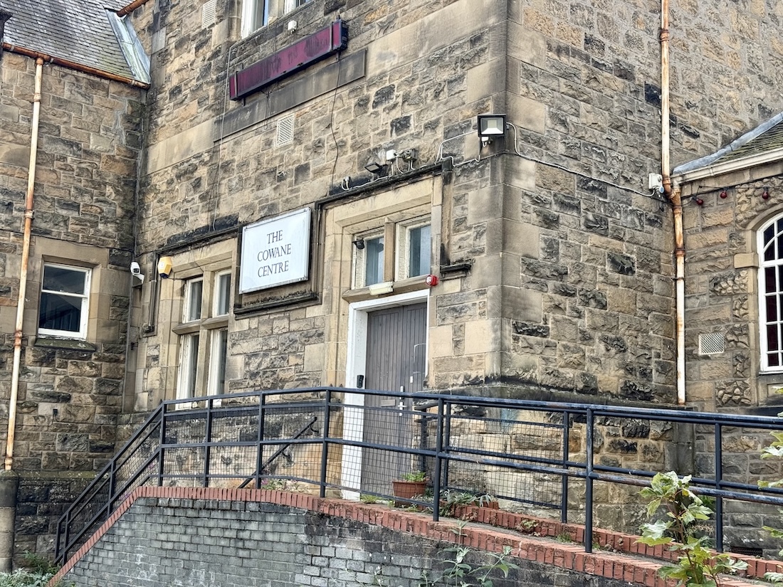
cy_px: 294
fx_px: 1086
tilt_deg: +13.6
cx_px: 392
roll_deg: -2.6
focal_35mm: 48
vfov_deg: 30.3
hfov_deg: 39.7
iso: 64
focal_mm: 6.76
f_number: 1.78
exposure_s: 1/1055
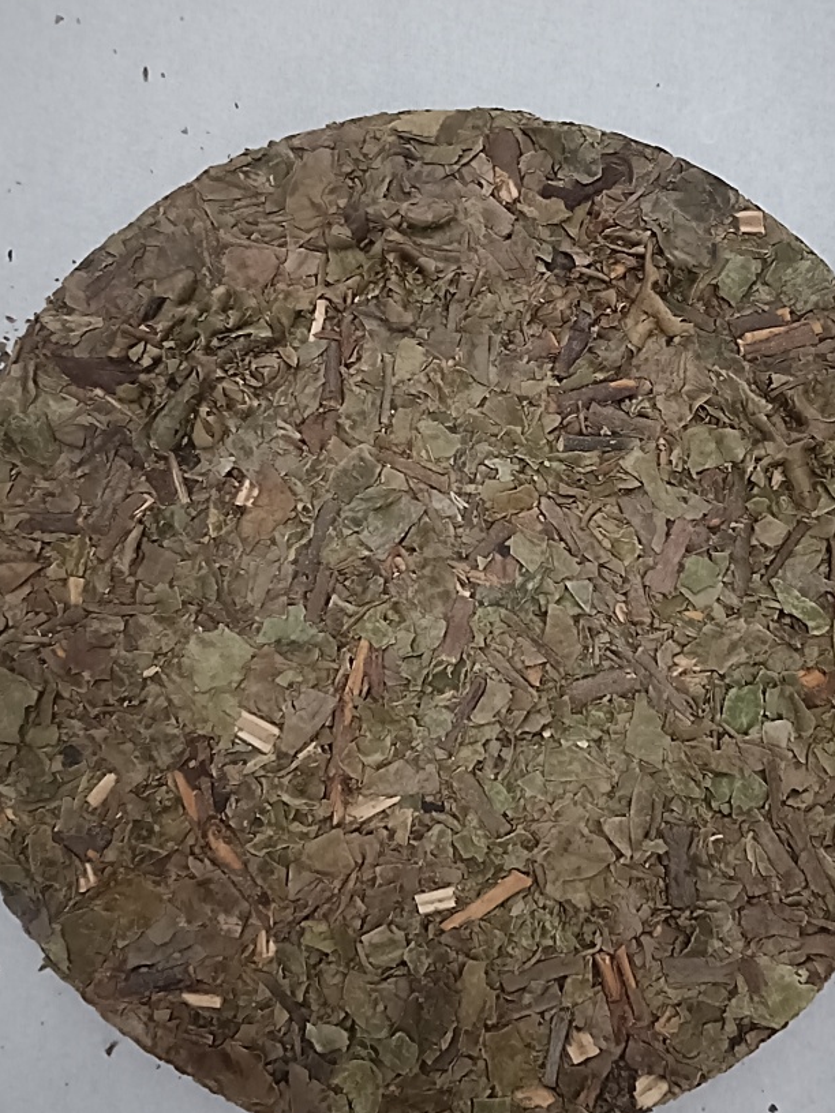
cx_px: 456
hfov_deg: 41.8
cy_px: 527
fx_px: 1094
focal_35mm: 34
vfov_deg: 53.9
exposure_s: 1/16.7
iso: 6105
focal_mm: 3.96
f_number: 1.8
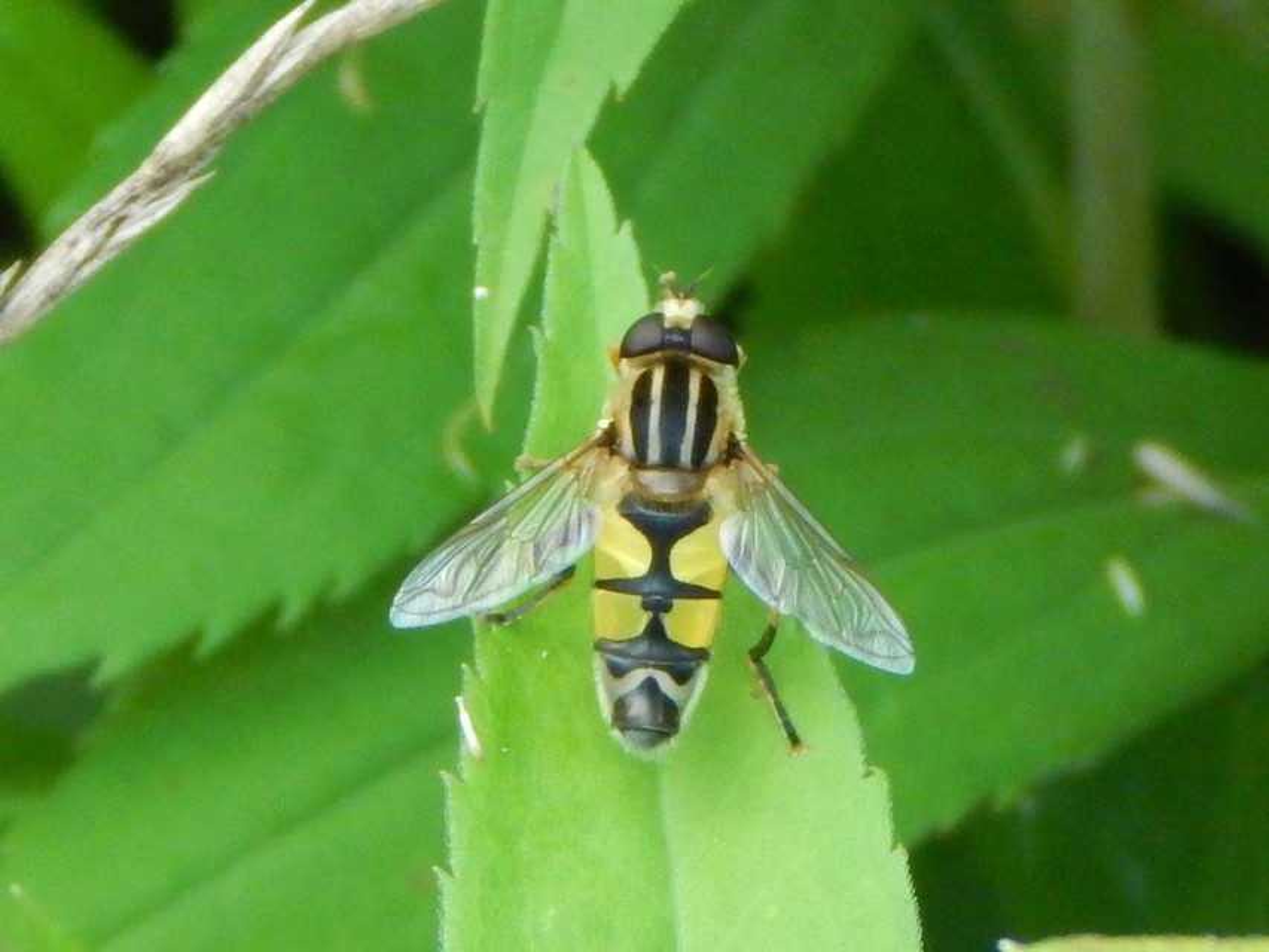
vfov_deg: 6.4
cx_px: 634
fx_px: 8506
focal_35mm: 232
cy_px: 476
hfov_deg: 8.5
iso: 400
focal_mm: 41.7
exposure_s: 1/80
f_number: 5.6
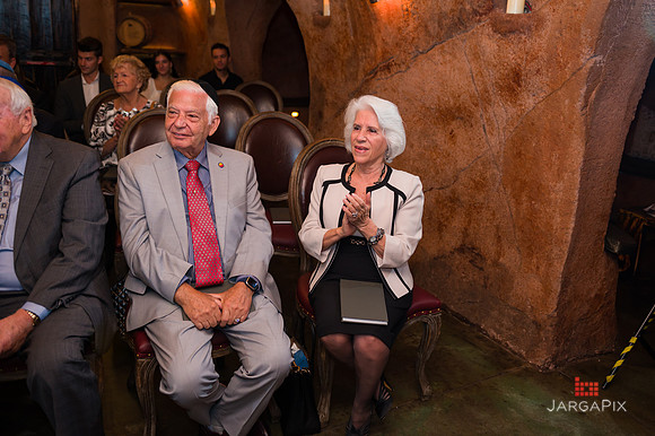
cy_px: 207
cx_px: 345
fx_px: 616
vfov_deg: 39.0
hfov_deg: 56.0
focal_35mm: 34
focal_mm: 32
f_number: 4
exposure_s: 1/200
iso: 1250
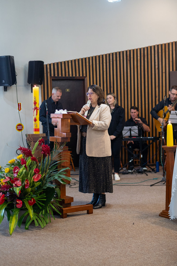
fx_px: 383
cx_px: 88
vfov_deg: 38.2
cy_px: 133
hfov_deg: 26.0
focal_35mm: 52
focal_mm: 35
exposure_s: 1/160
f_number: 1.8
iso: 1000
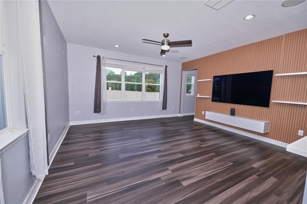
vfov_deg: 81.2
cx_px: 154
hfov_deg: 104.3
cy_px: 102
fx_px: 119
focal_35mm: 14
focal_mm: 14
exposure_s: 1/200
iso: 100
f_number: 4
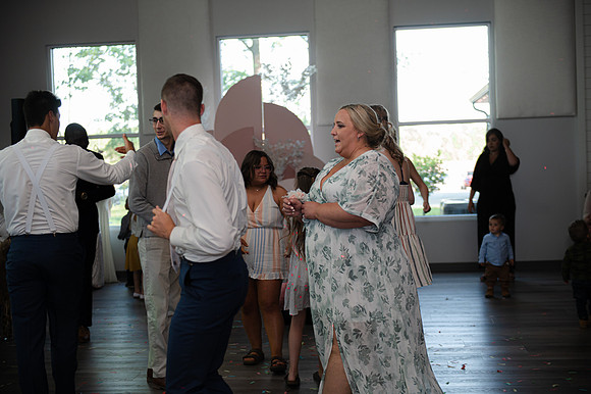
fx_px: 902
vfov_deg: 24.6
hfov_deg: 36.3
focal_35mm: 55
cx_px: 296
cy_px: 197
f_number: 2.8
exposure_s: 1/200
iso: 640
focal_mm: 55
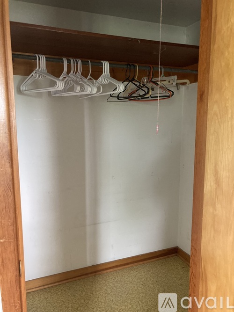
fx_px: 252
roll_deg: -1.0
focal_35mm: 28
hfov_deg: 49.7
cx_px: 117
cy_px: 156
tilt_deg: -6.5
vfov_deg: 63.5
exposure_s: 1/30
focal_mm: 3.99
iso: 400
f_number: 1.8
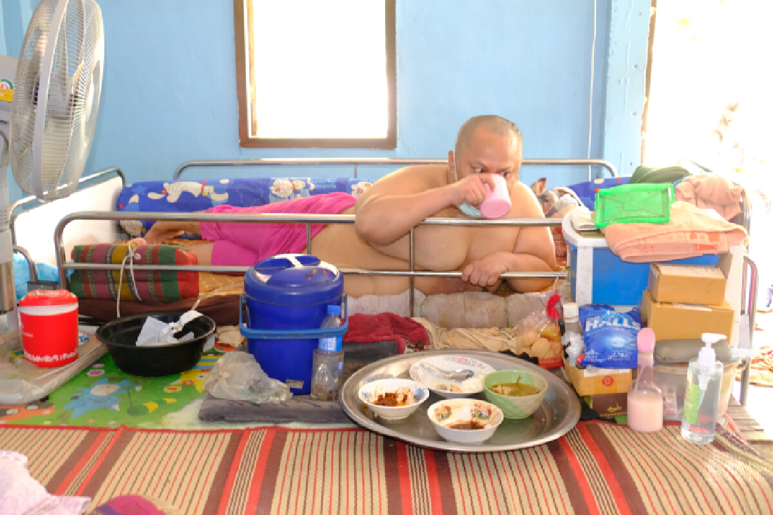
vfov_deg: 33.4
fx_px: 859
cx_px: 386
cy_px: 258
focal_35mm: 40
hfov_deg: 48.5
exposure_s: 1/30
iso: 3200
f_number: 4.2
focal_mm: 26.6
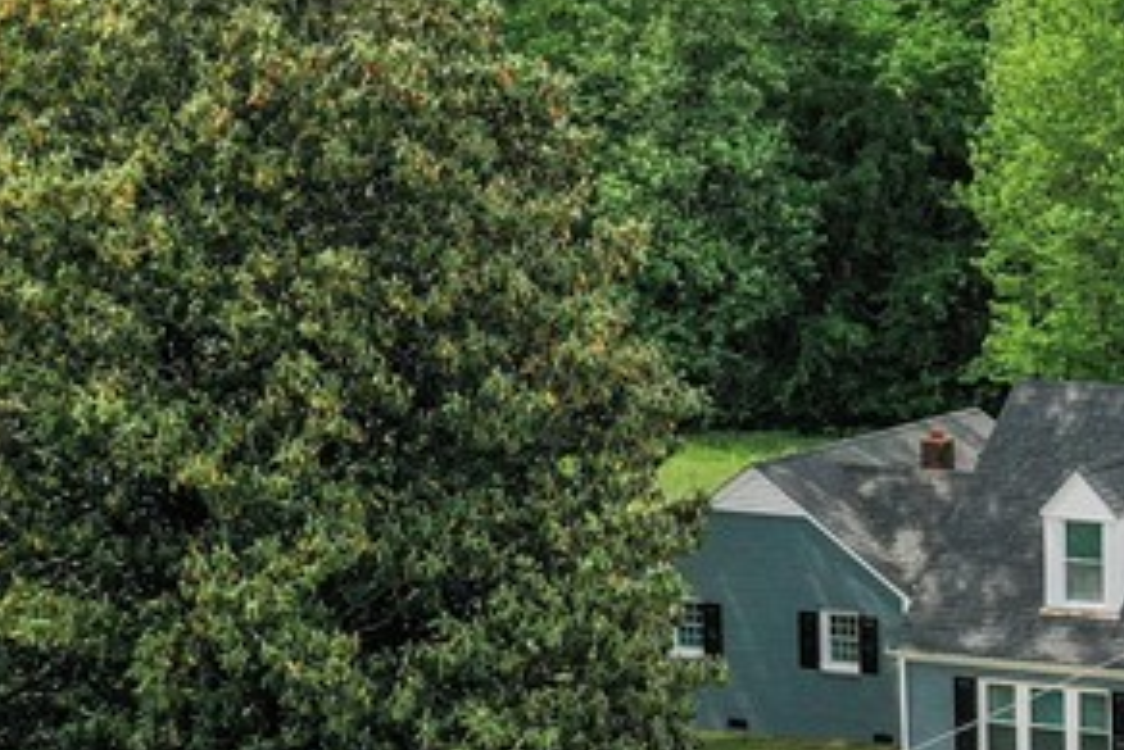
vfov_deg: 13.1
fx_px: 3249
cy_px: 208
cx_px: 1655
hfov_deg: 17.7
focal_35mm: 104
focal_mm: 10.26
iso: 100
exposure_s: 1/80
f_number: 4
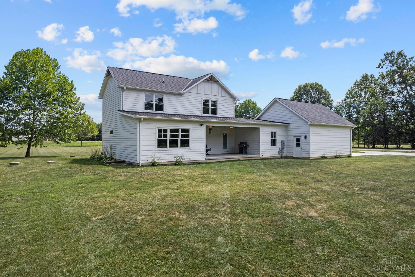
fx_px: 254
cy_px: 138
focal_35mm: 22
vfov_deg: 57.2
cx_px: 208
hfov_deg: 78.6
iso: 110
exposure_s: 1/2500
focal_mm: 8.38
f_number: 2.8
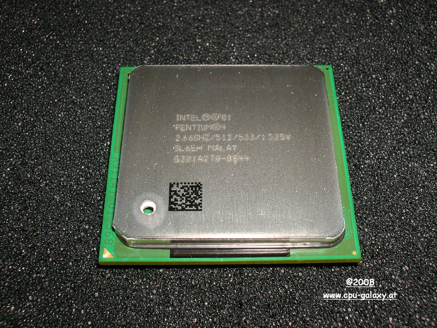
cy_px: 164
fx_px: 581
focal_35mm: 46
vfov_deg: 31.5
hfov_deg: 41.2
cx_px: 218
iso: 50
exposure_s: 1/60.1
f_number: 5.4
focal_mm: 7.7
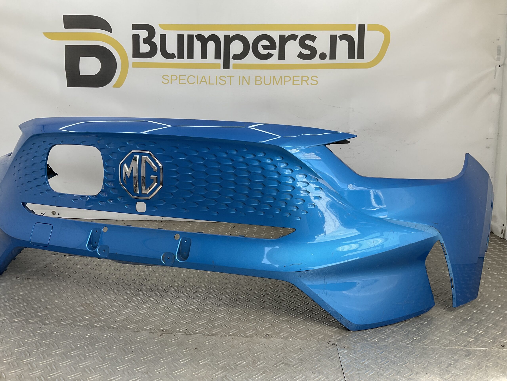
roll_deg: -2.5
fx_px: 425
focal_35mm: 29
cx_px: 254
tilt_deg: -10.5
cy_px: 190
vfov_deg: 48.2
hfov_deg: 61.7
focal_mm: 3
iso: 16
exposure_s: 1/205
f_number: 1.8
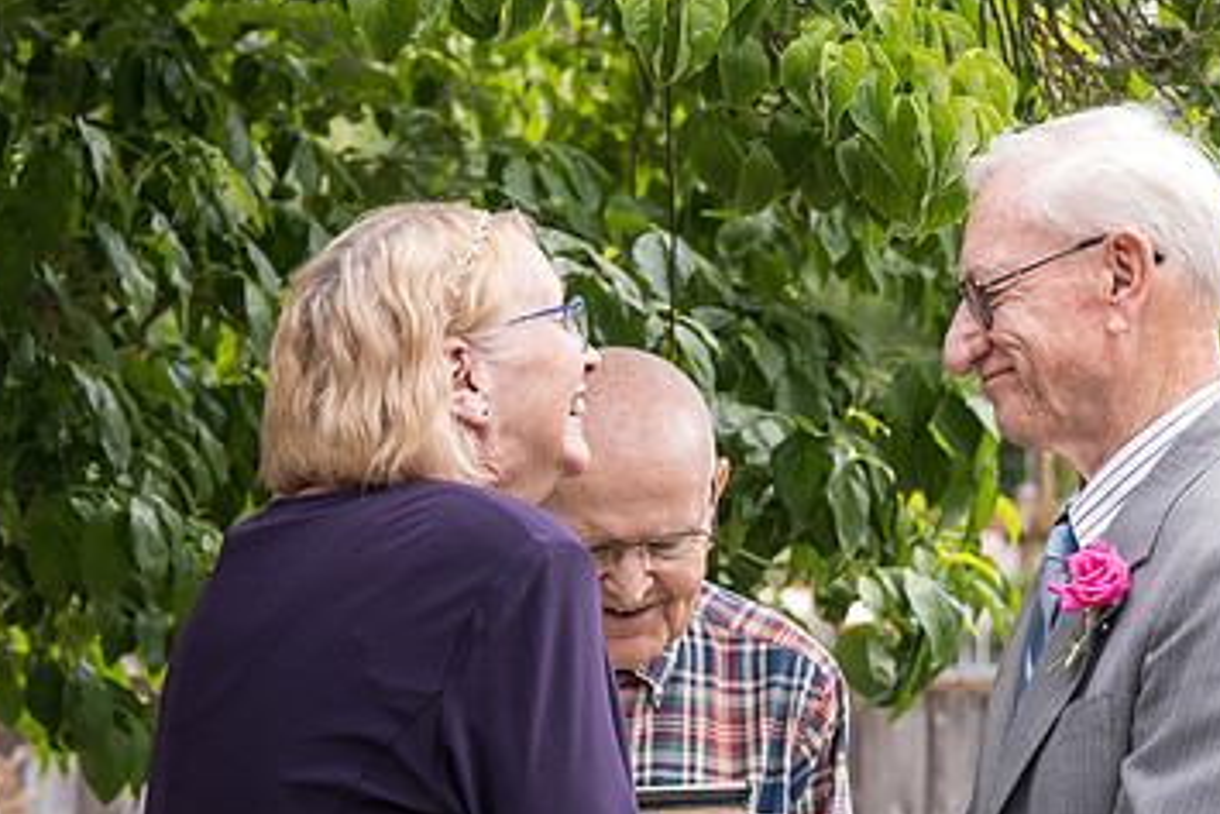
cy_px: 406
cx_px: 808
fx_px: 5221
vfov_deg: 8.9
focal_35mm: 154
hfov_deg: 13.3
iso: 400
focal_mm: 62
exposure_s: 1/500
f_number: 4.5
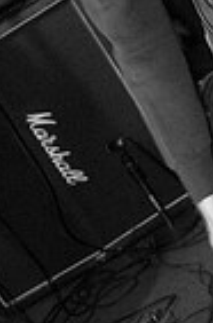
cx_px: 242
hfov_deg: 13.8
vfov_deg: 21.2
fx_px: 858
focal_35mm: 96
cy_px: 105
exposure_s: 1/15
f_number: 2.8
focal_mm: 20
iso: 800
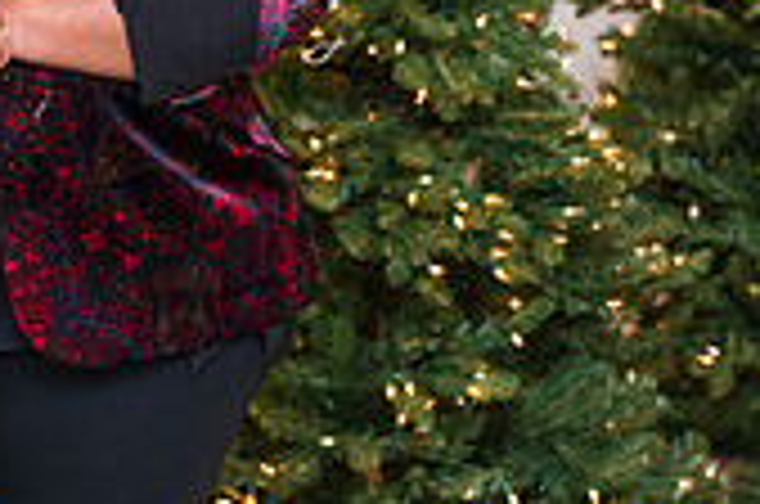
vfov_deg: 8.2
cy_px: -198
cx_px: 90
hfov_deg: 12.4
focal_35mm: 165
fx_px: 3477
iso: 400
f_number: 3.2
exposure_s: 1/200
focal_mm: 48
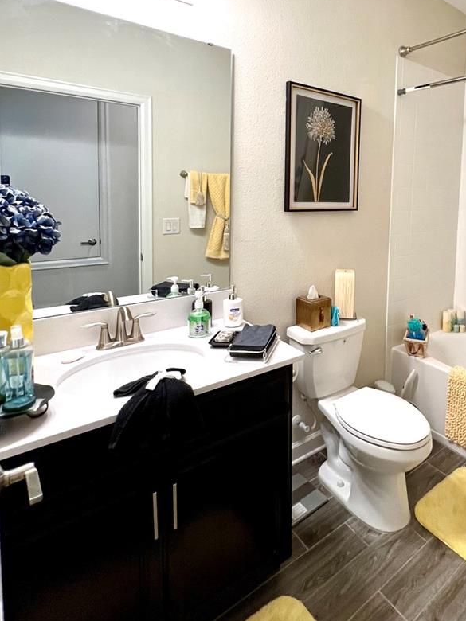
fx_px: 359
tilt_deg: -4.5
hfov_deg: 62.5
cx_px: 345
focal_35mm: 20
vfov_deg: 79.9
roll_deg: -2.7
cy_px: 224
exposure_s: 1/120
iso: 250
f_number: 1.8
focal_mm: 1.57
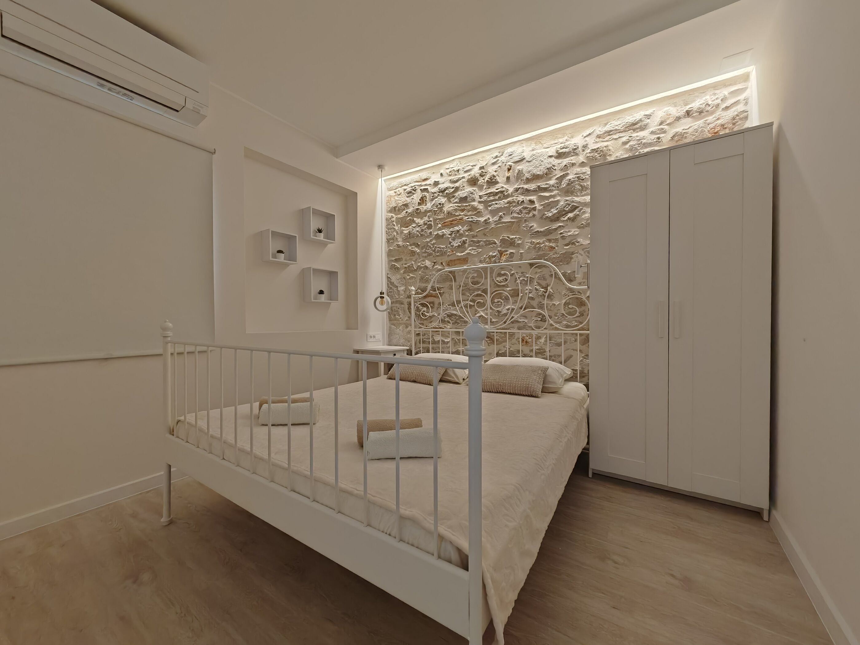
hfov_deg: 106.2
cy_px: 322
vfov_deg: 89.9
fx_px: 323
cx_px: 430
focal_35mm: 13
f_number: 2
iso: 504
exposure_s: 1/50
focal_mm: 1.82
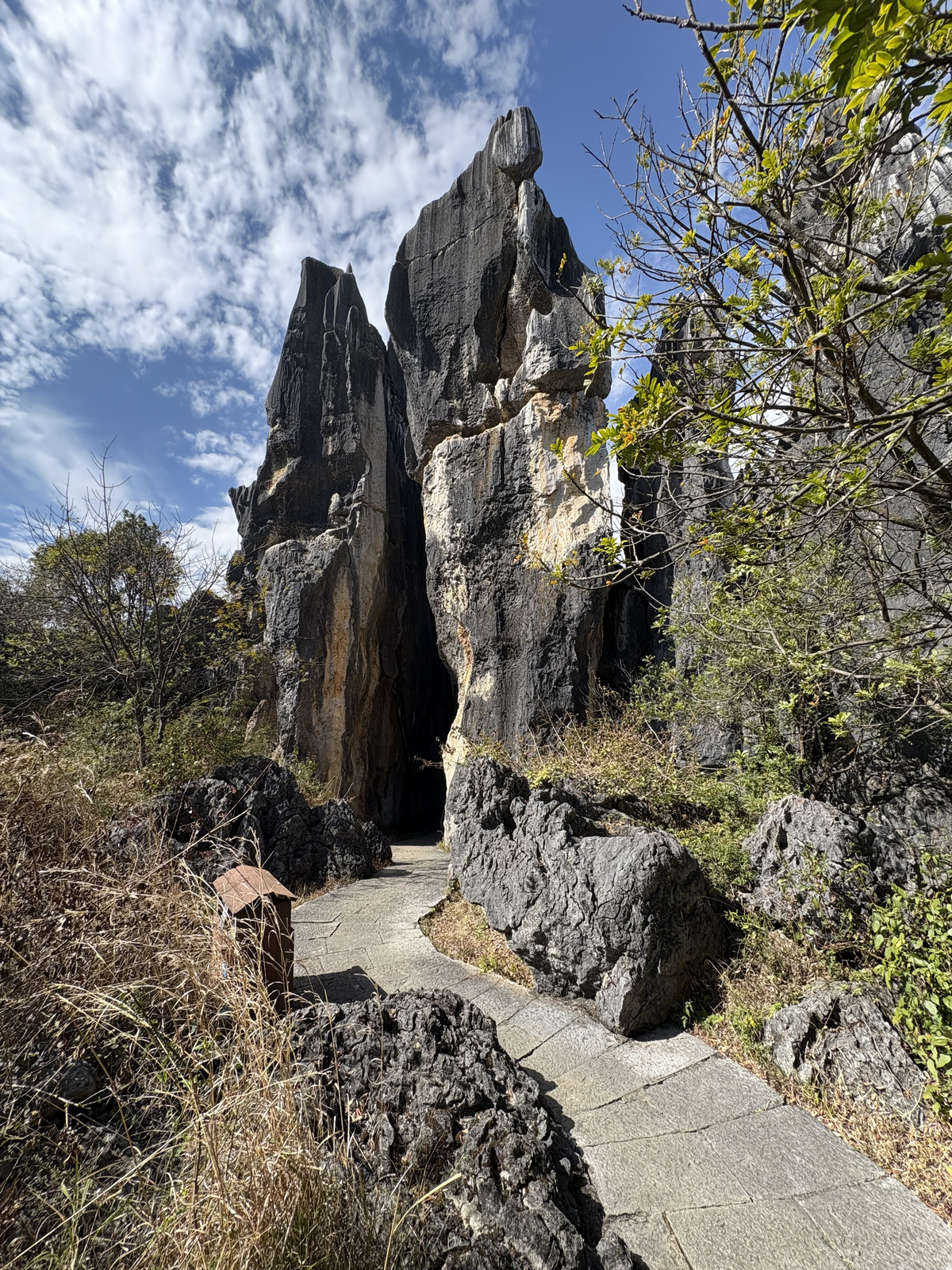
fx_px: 513
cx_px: 476
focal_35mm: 14
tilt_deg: +11.4
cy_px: 635
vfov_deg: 102.1
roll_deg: +0.5
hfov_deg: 85.7
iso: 40
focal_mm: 2.22
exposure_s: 1/787
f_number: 2.2
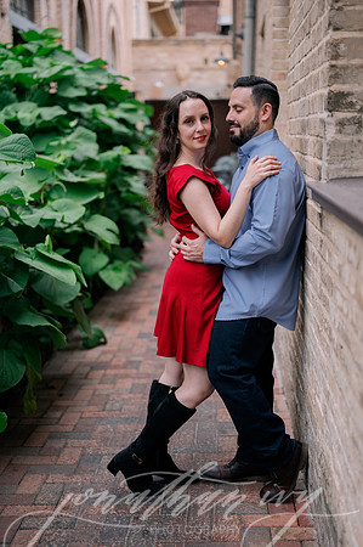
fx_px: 758
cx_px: 182
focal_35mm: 50
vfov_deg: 39.6
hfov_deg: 26.9
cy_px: 274
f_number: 2
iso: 320
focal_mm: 50
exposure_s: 1/200
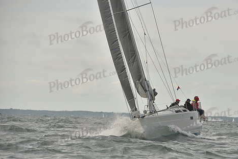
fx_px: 1647
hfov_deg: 8.3
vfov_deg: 5.5
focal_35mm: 249
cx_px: 147
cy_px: 98
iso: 400
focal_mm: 200
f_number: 8
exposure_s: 1/1000
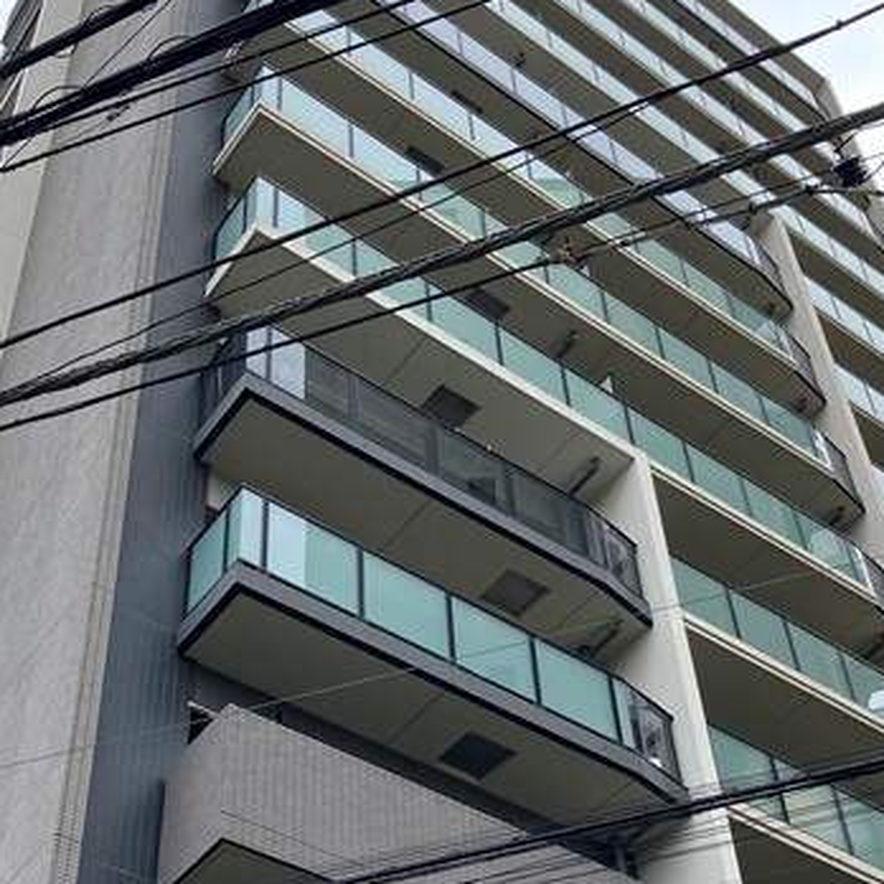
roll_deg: +0.9
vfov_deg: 31.1
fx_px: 1560
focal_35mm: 54
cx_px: 396
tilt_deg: +44.9
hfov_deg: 31.6
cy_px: 653
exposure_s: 1/736
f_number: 1.8
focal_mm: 3.99
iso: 32
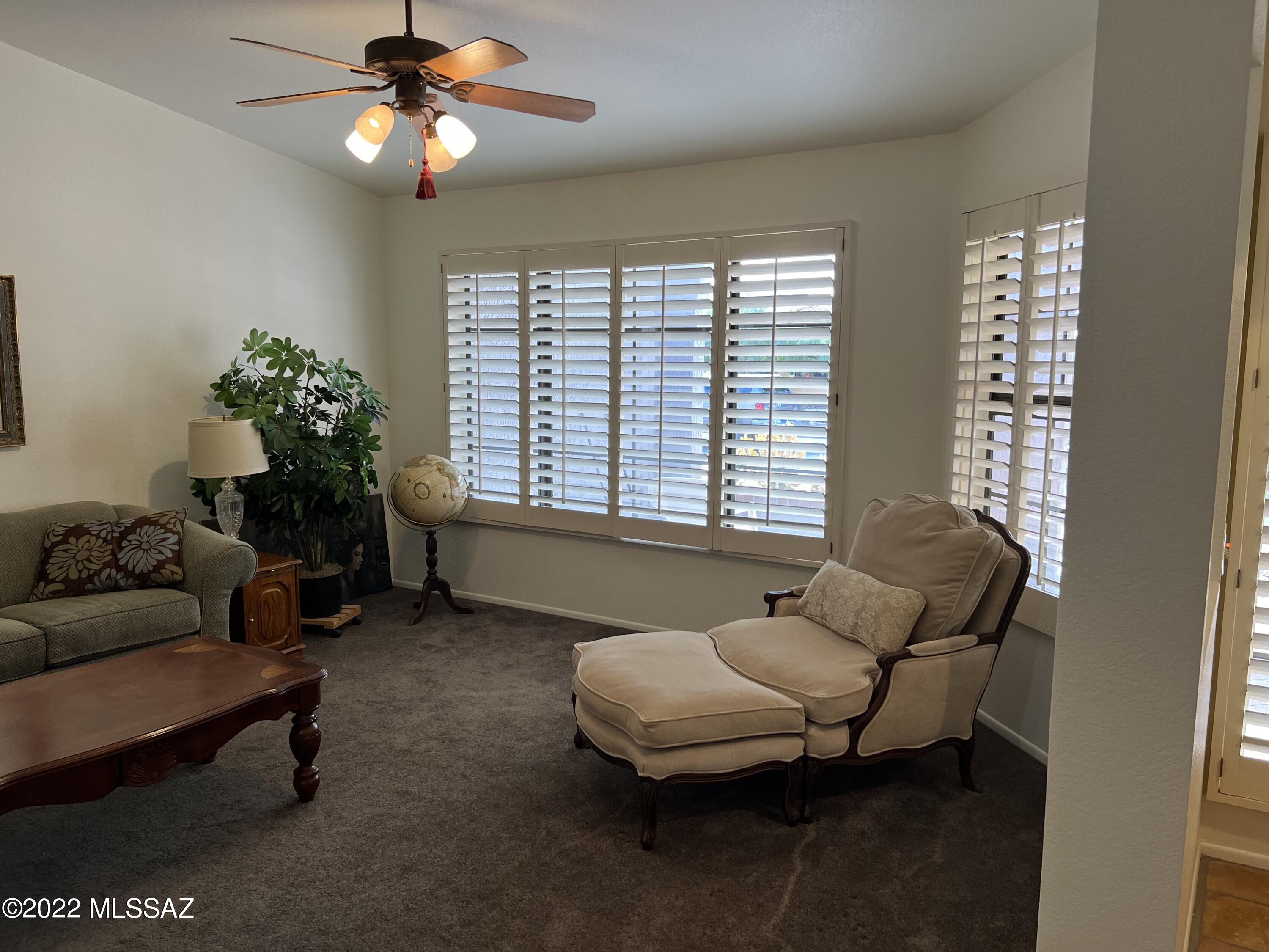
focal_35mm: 26
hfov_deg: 67.3
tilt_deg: -8.6
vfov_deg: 53.1
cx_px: 634
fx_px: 953
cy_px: 476
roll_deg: -0.7
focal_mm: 5.7
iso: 125
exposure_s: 1/120
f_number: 1.5
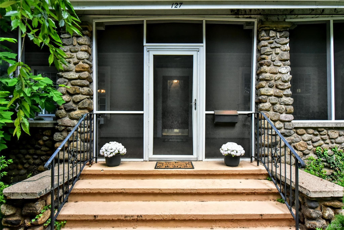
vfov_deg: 59.5
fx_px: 201
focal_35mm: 21
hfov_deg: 81.2
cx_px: 172
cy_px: 115
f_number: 8
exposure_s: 1/3200
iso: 6400
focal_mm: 21
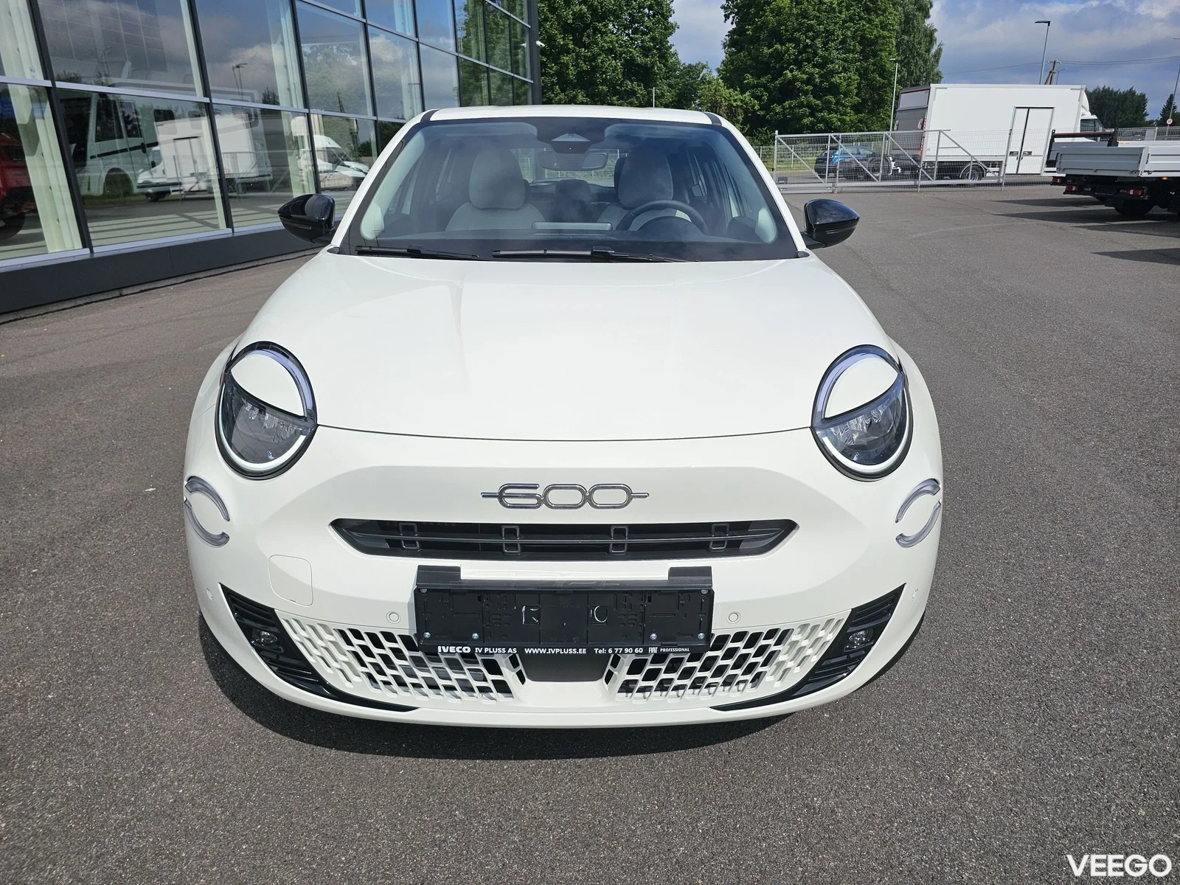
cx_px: 590
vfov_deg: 58.9
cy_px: 442
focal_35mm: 23
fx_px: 784
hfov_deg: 73.9
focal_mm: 6.3
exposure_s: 1/2116
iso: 10
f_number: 1.7
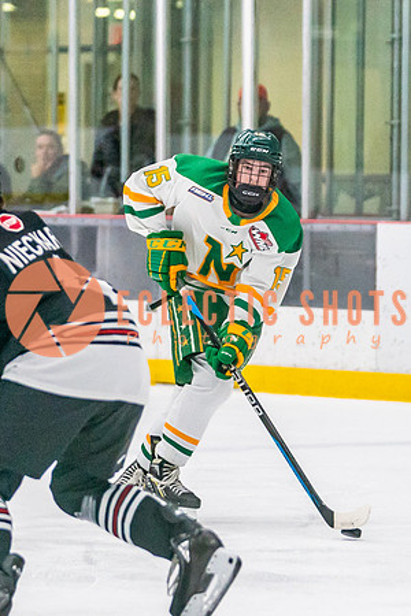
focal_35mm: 329
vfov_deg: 6.3
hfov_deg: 4.2
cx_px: 239
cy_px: 293
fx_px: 5640
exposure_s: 1/1250
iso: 3200
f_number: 2.8
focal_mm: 120
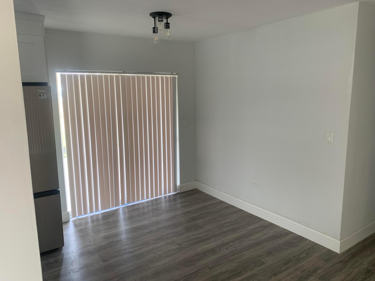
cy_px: 140
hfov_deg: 67.3
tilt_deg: -9.5
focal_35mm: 26
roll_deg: +0.9
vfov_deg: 53.1
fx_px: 282
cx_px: 188
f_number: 1.8
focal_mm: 4.25
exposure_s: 1/121
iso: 80
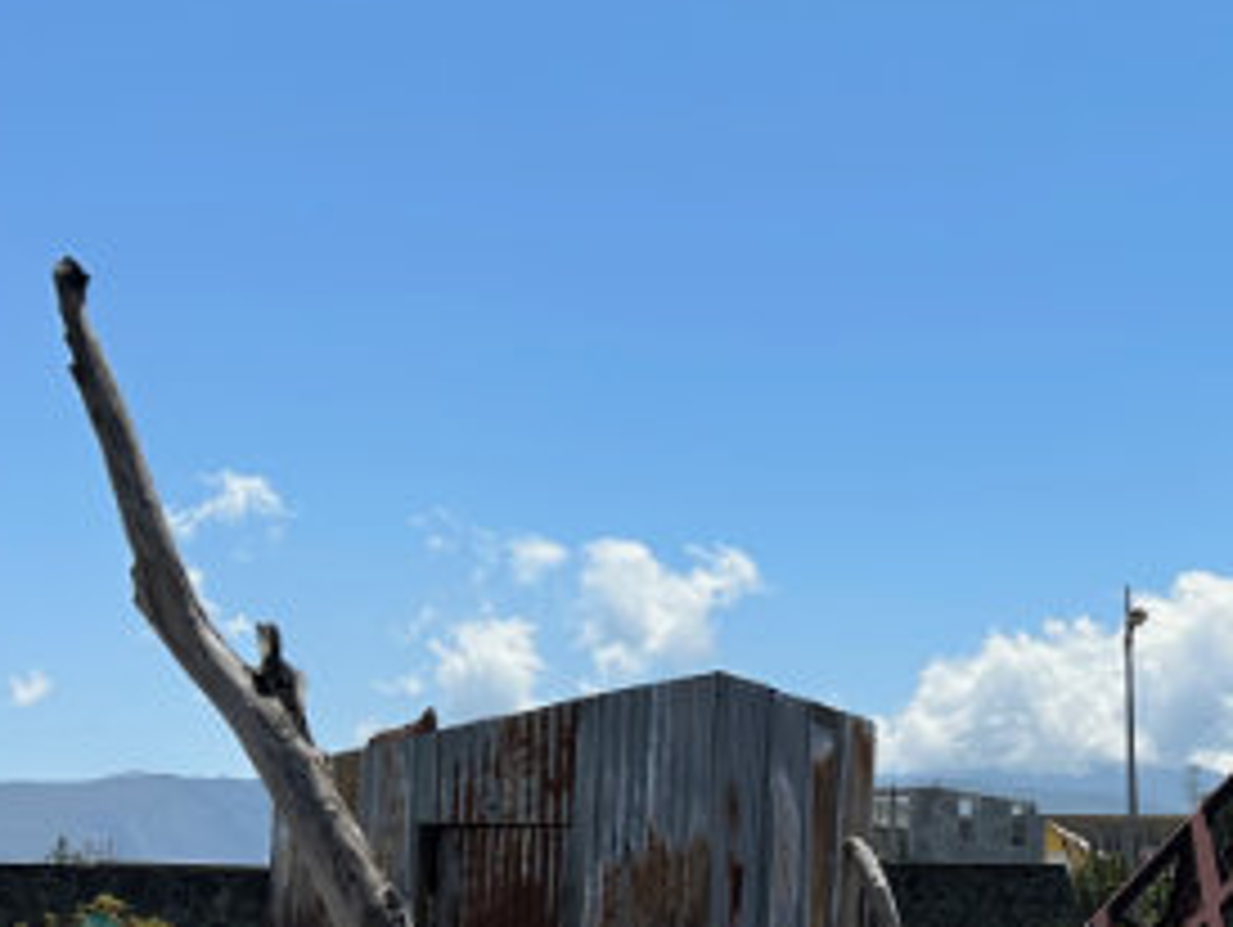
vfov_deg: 20.8
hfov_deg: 25.6
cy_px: 724
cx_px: 1377
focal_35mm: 70
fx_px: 2496
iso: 80
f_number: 1.8
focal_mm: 6.9
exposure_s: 1/5000
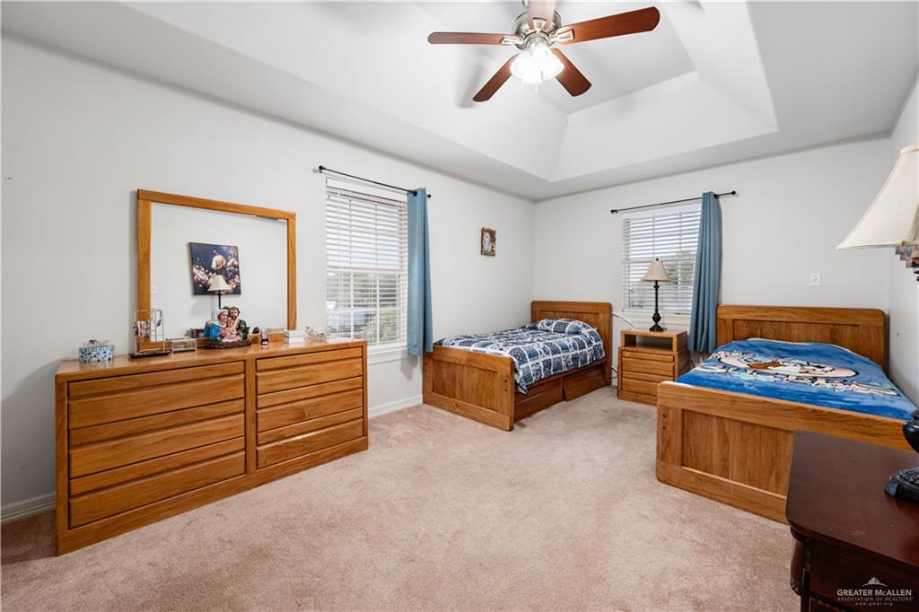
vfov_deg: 81.2
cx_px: 460
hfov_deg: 104.3
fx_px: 357
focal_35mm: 14
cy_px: 306
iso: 100
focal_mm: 14
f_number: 8
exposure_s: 1/2
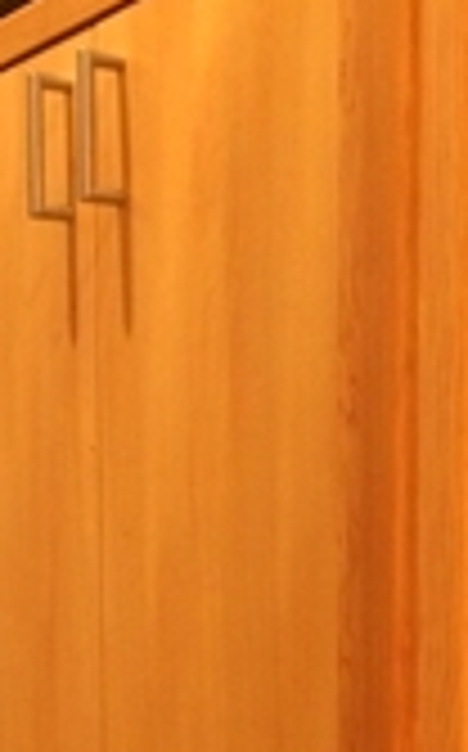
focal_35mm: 102
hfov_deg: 12.6
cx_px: -29
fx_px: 2087
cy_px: 889
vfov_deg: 19.3
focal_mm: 4.12
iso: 320
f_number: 2.2
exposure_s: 1/30
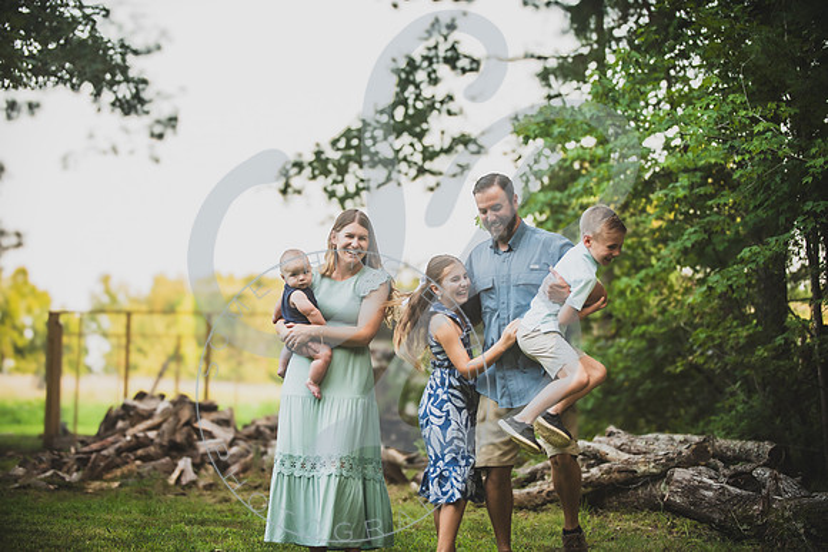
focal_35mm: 100
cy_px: 276
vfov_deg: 13.7
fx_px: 2294
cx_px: 418
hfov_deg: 20.5
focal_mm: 98
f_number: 2.8
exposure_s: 1/250
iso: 500
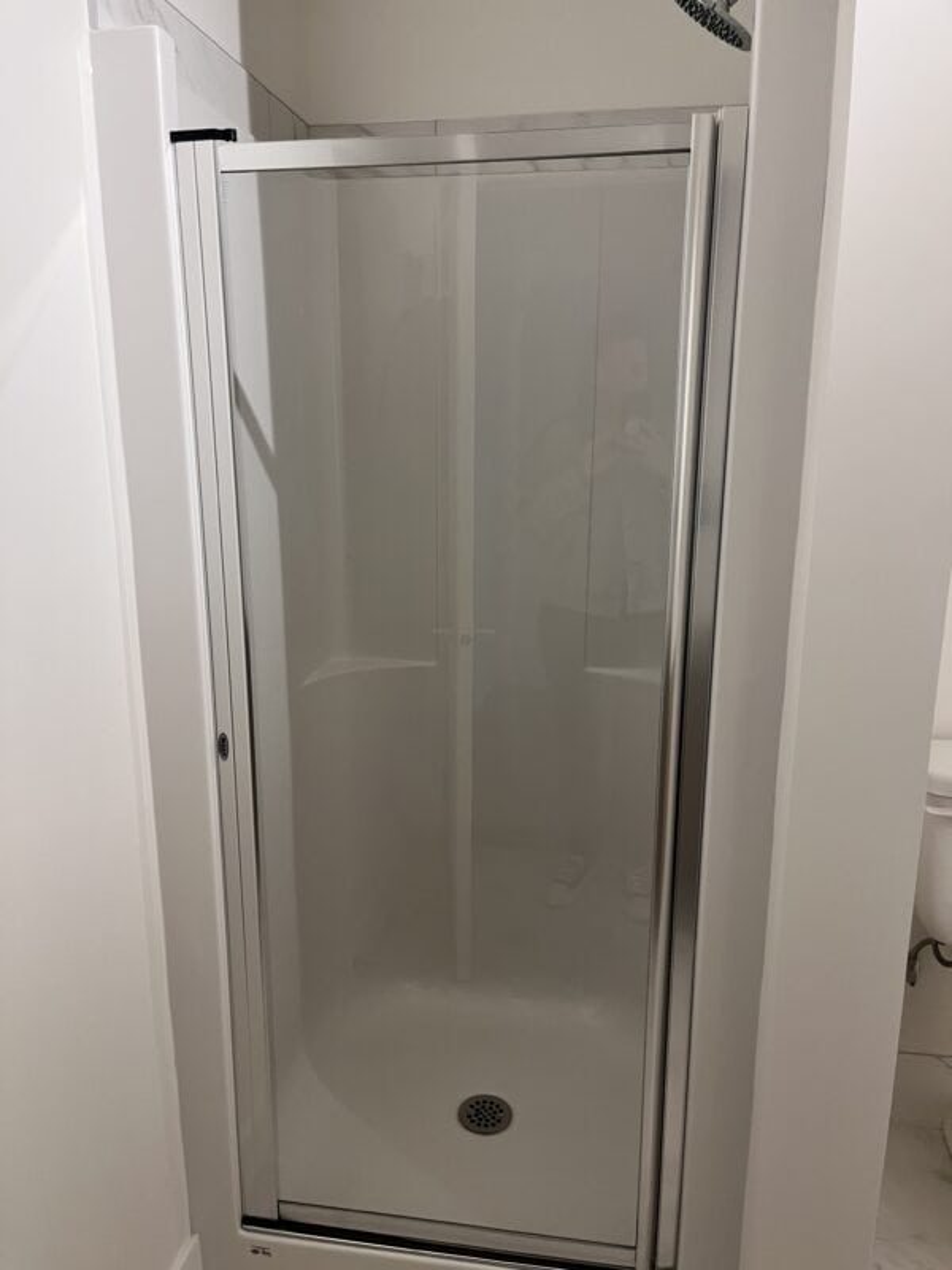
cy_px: 635
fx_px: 953
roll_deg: +0.1
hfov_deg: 53.1
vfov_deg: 67.3
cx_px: 476
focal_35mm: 26
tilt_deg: -12.9
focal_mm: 5.1
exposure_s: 1/60
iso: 125
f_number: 1.6
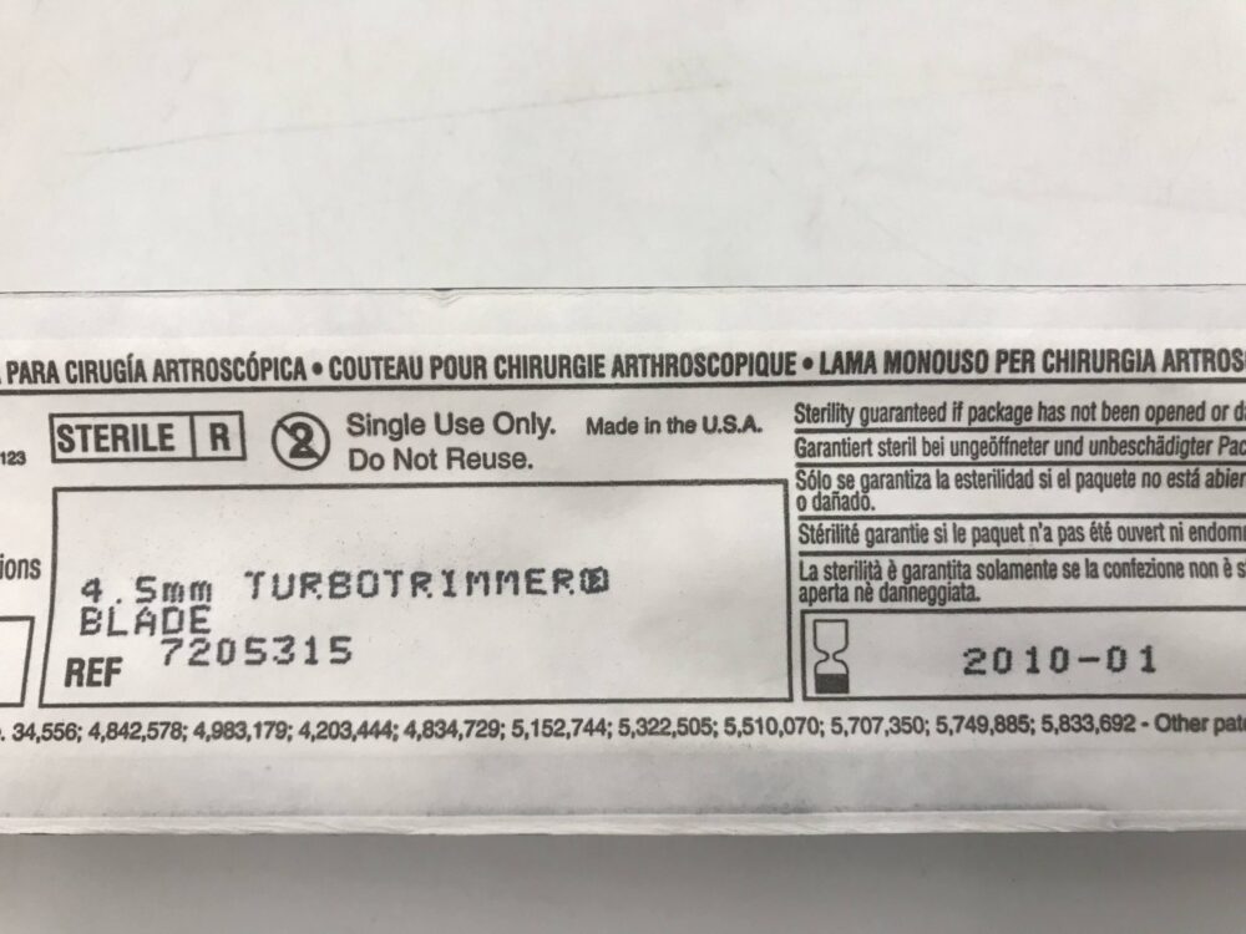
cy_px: 467
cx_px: 623
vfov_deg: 49.7
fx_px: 1008
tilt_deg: -82.3
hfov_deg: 63.4
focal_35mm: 28
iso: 25
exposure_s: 1/40
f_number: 1.8
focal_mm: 3.99
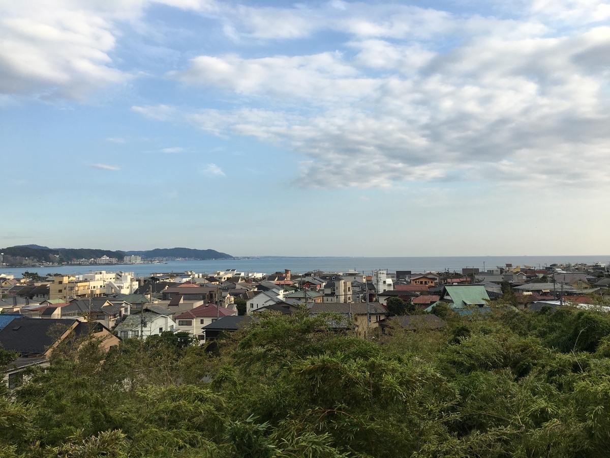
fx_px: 511
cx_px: 305
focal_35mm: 29
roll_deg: -0.8
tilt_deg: +1.9
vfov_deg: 48.2
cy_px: 229
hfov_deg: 61.7
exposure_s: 1/916
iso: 25
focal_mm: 4.15
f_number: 2.2
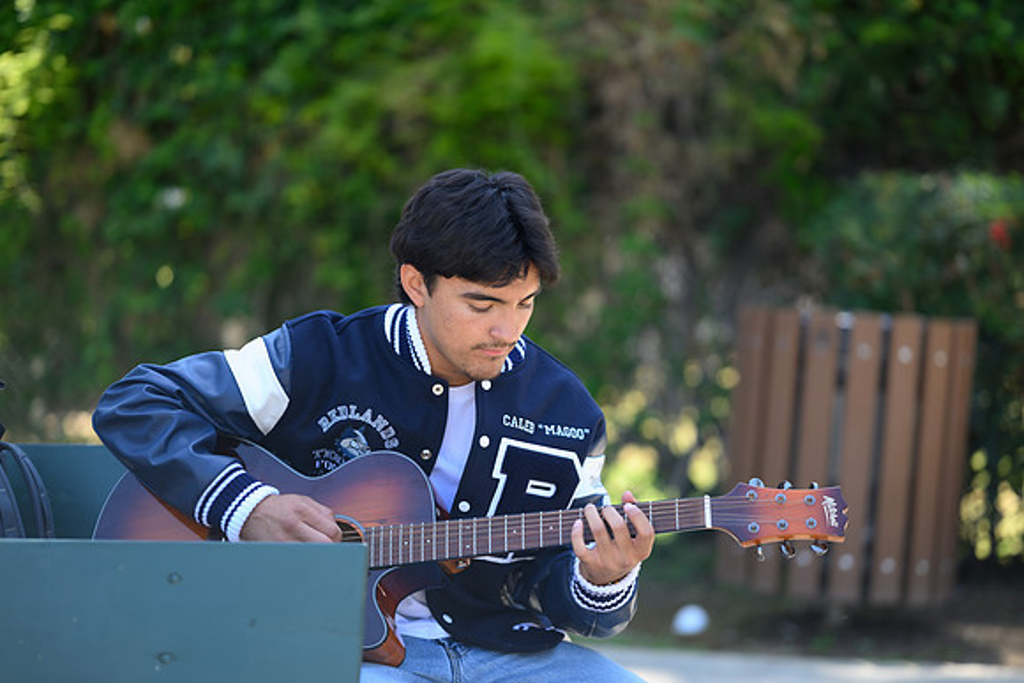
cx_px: 512
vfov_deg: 16.1
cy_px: 342
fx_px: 2418
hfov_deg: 23.9
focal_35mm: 85
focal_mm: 85
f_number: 1.8
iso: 100
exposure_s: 1/250
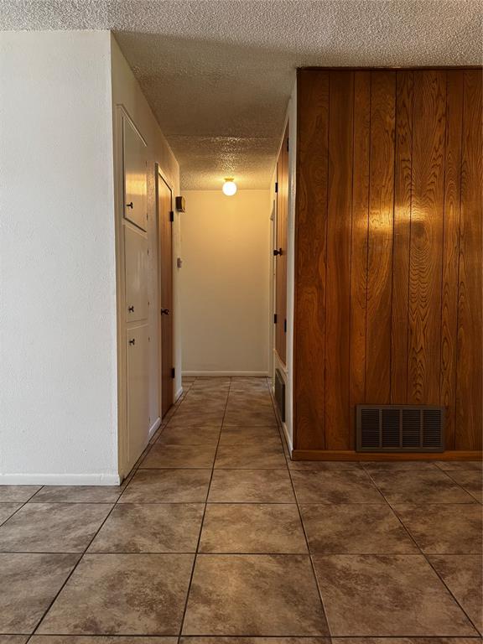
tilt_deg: -2.9
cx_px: 242
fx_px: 446
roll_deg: +0.8
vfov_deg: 71.6
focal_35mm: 24
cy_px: 322
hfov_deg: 56.8
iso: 400
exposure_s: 1/60
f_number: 1.78
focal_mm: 6.76
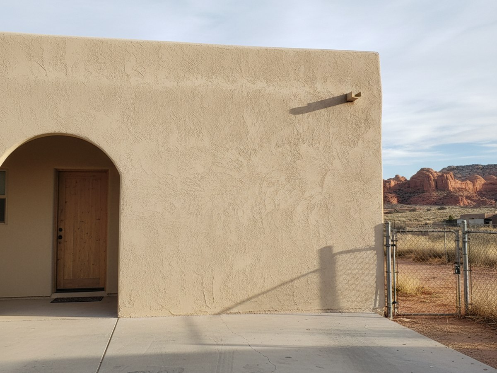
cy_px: 186
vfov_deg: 56.8
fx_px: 345
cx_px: 248
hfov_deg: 71.6
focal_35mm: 24
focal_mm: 6.8
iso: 558
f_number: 1.78
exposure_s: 1/484
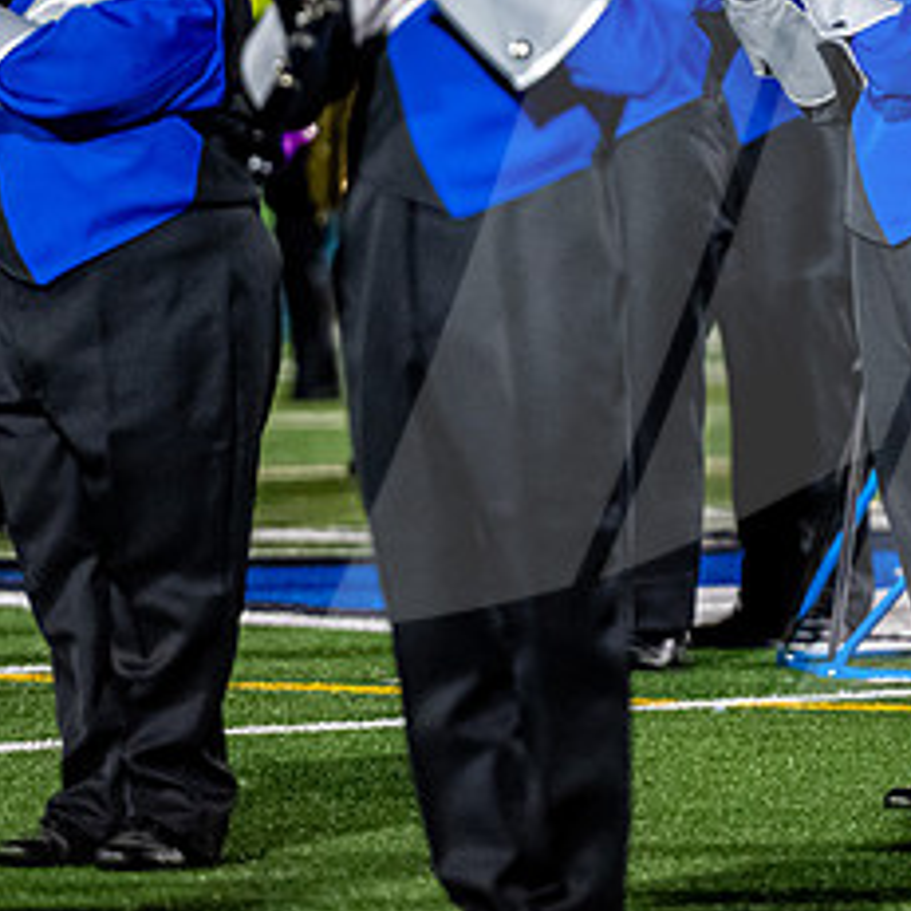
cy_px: 164
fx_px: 15751
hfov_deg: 3.3
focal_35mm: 529
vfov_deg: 3.3
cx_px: 878
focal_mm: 200
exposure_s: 1/640
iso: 4000
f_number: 2.8
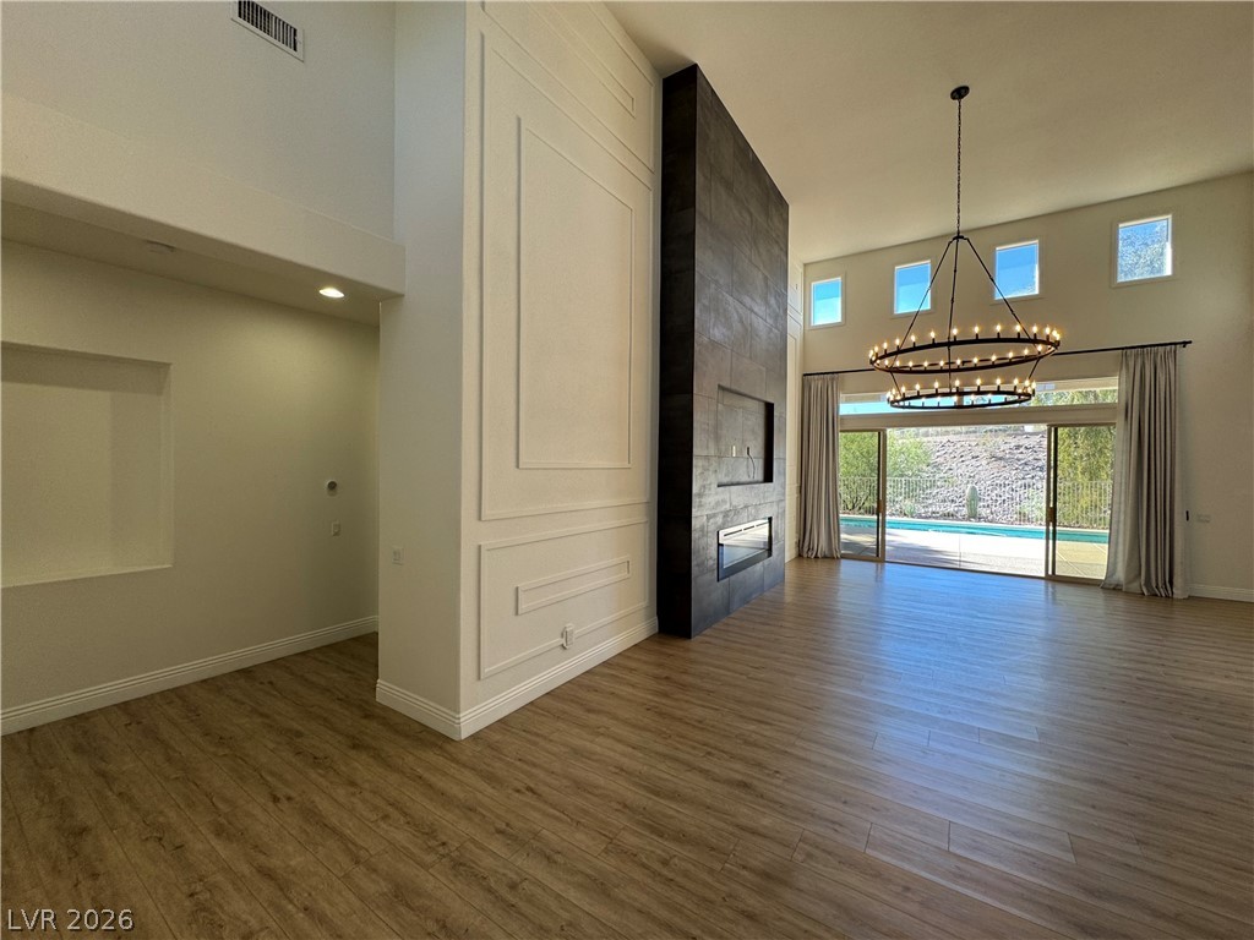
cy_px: 470
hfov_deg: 102.1
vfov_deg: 85.7
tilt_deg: -1.0
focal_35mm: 14
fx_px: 507
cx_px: 627
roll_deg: -0.7
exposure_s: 1/120
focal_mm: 2.22
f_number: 2.2
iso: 80
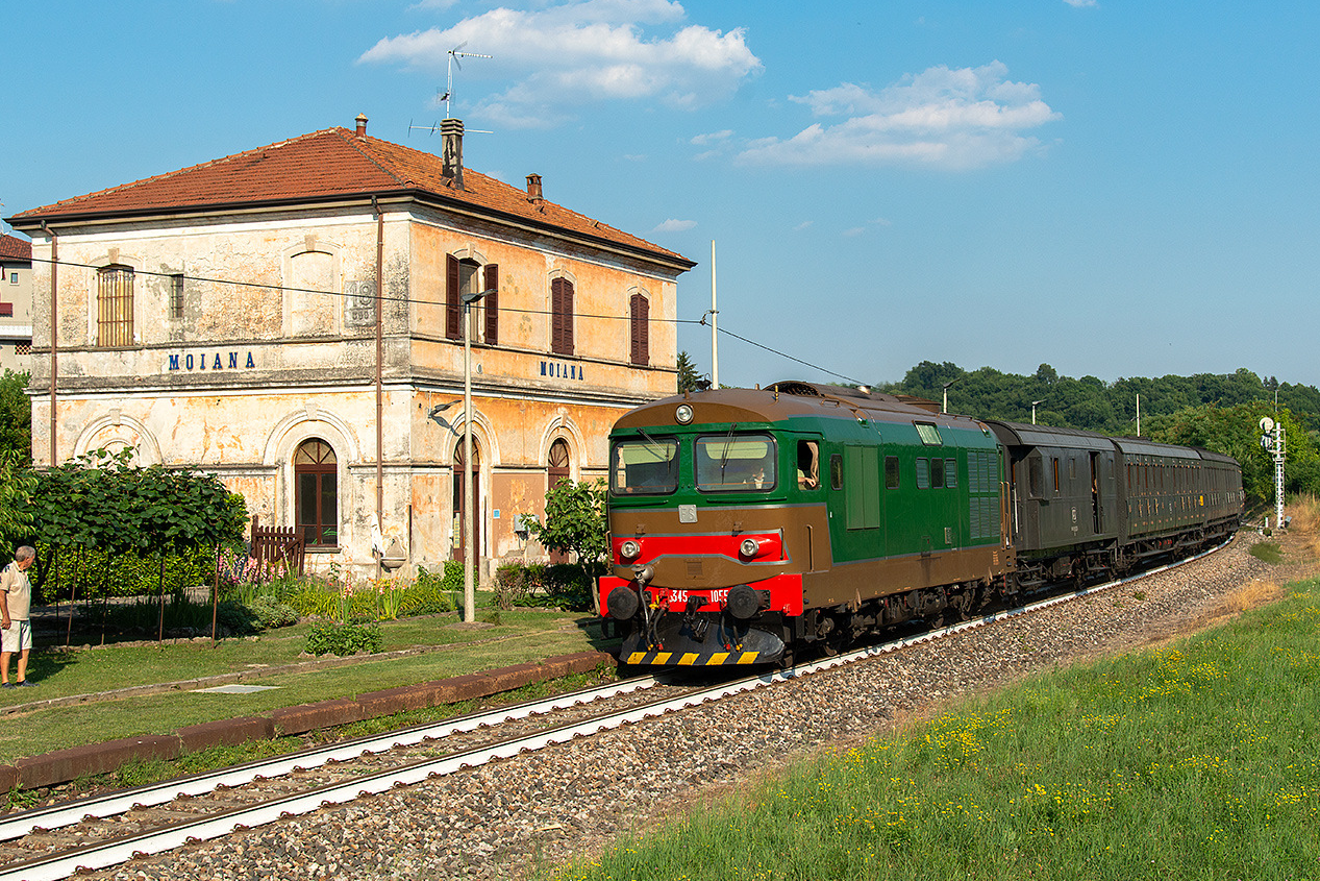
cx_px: 775
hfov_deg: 41.0
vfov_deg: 28.0
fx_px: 1760
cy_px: 369
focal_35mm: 48
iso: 250
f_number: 7.1
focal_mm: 38
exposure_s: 1/800
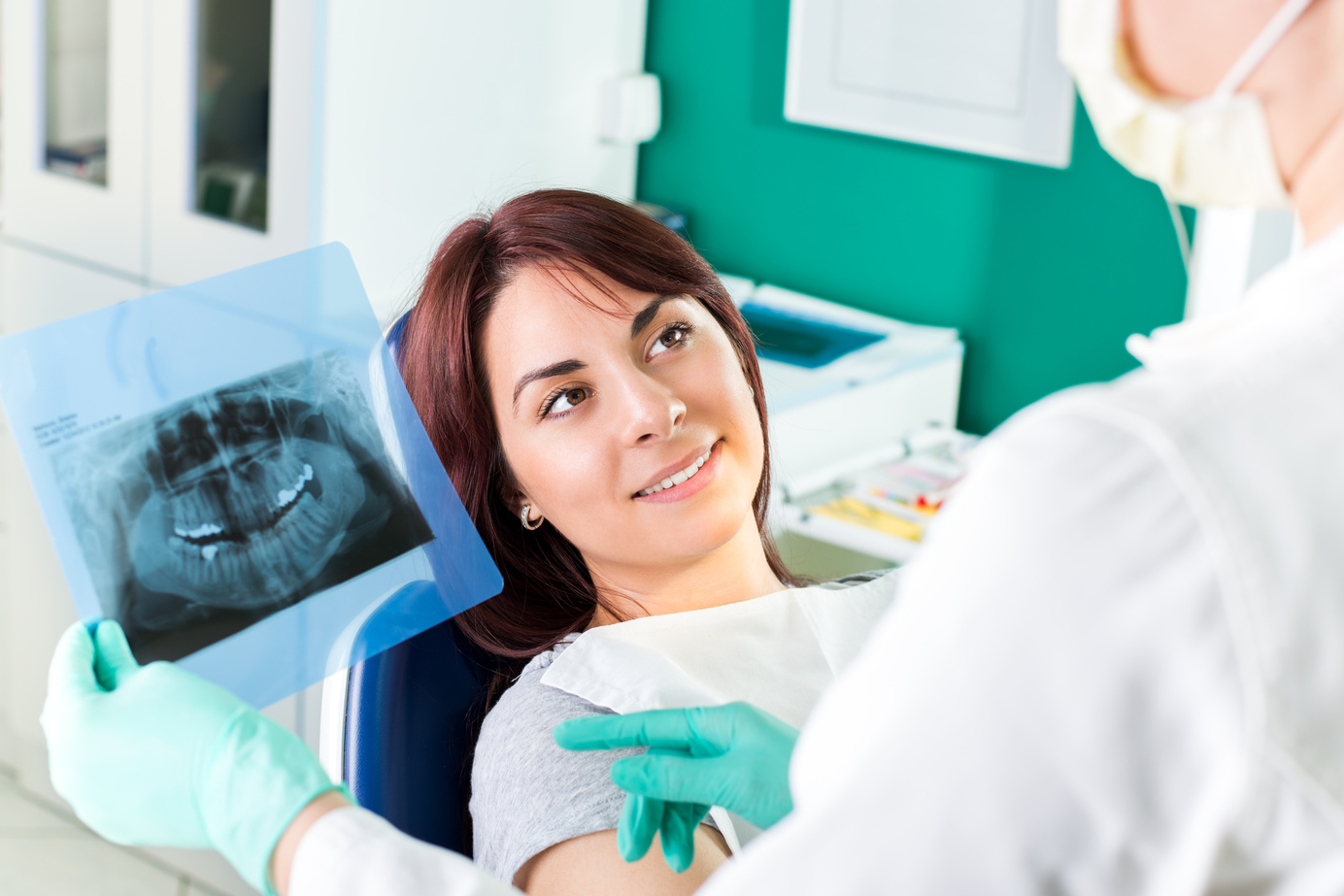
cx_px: 714
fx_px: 2277
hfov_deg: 32.9
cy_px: 403
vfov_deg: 22.3
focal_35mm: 61
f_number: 4
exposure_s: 1/125
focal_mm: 50
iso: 100
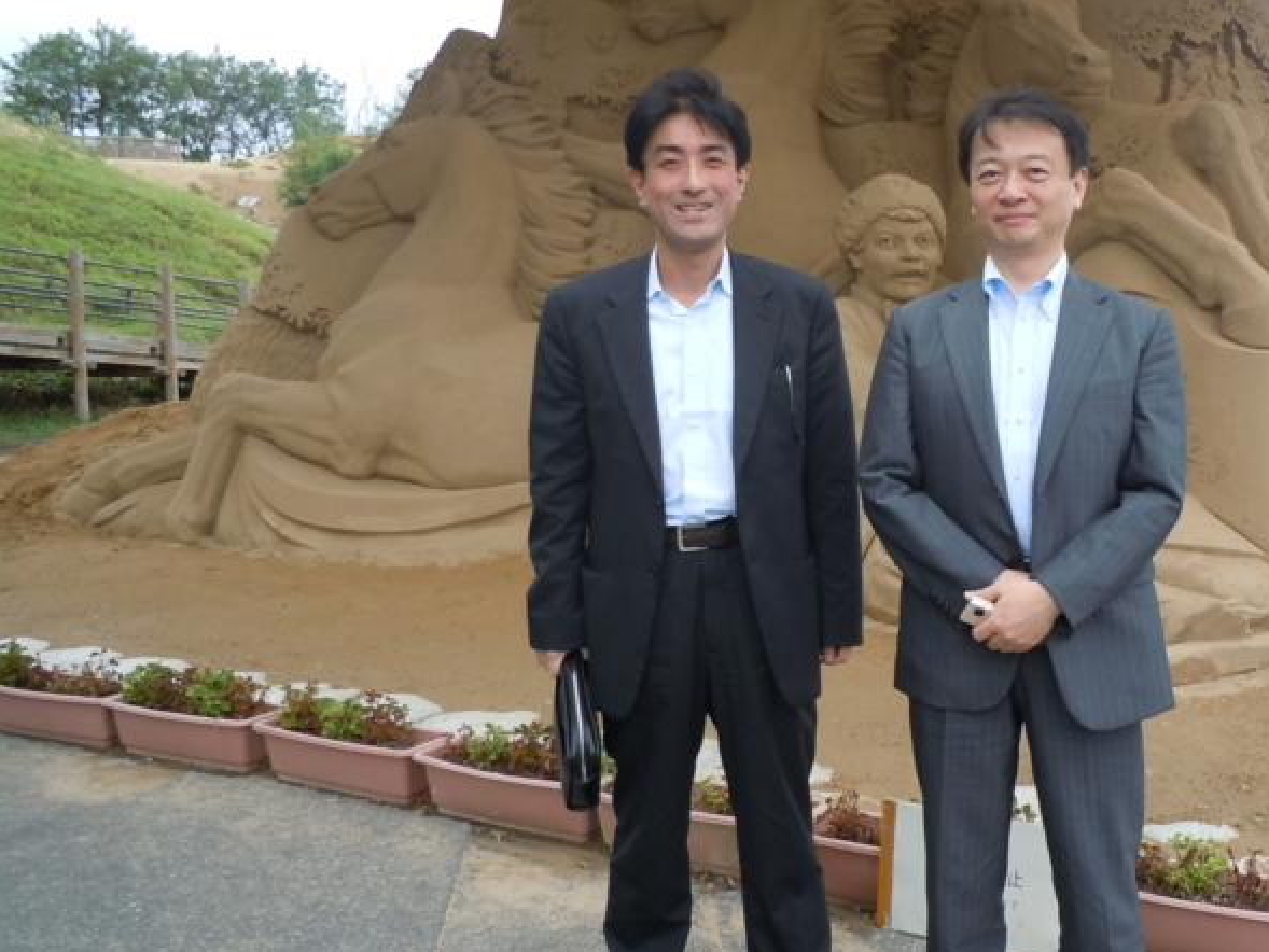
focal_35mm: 38
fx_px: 1393
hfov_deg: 48.0
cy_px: 472
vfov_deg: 37.7
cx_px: 860
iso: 100
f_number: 3.7
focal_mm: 5
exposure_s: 1/60
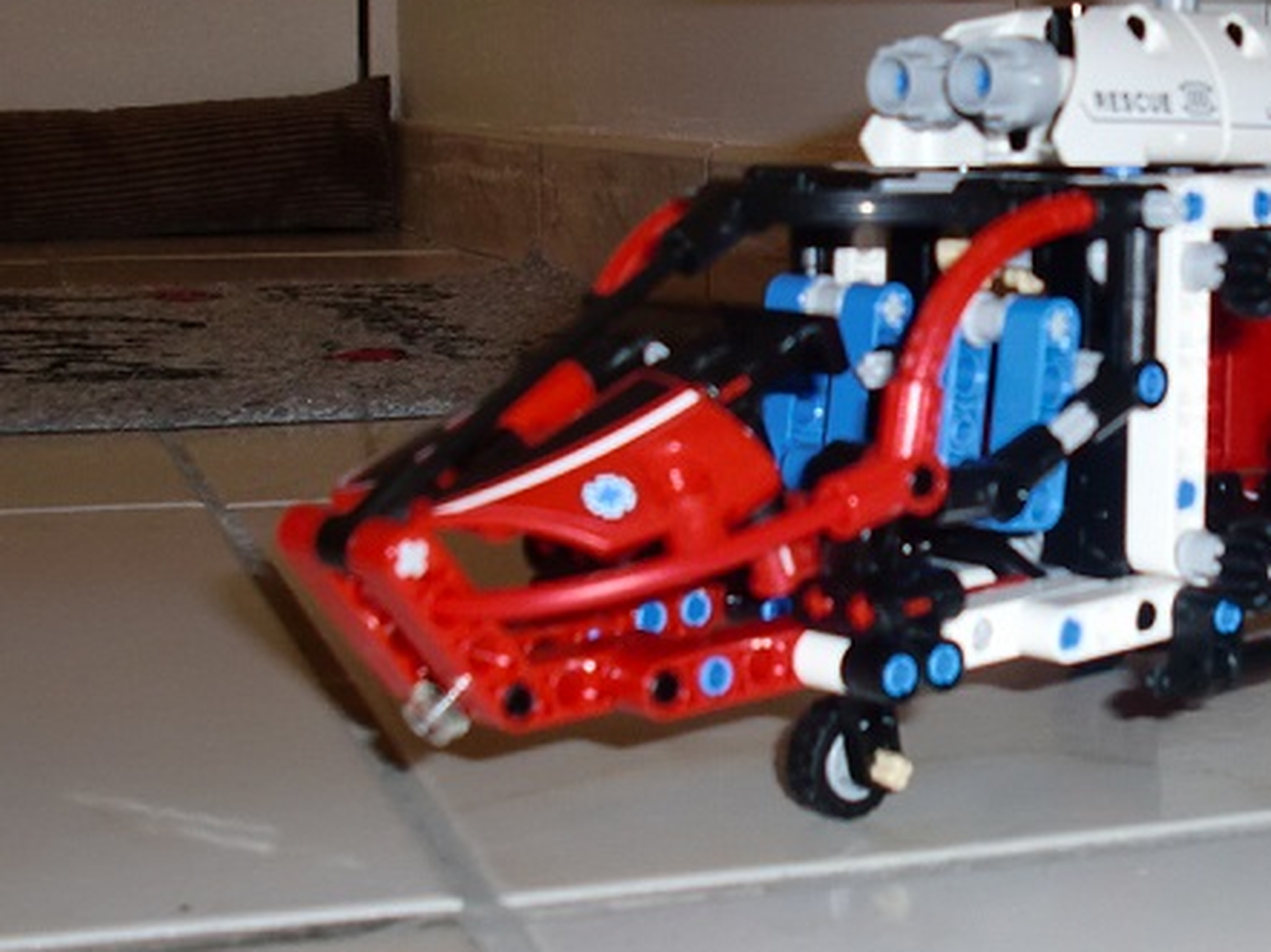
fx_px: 2679
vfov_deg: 20.1
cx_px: 1173
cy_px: 328
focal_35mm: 73
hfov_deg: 25.7
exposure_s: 1/60
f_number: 2.8
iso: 125
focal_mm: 6.3
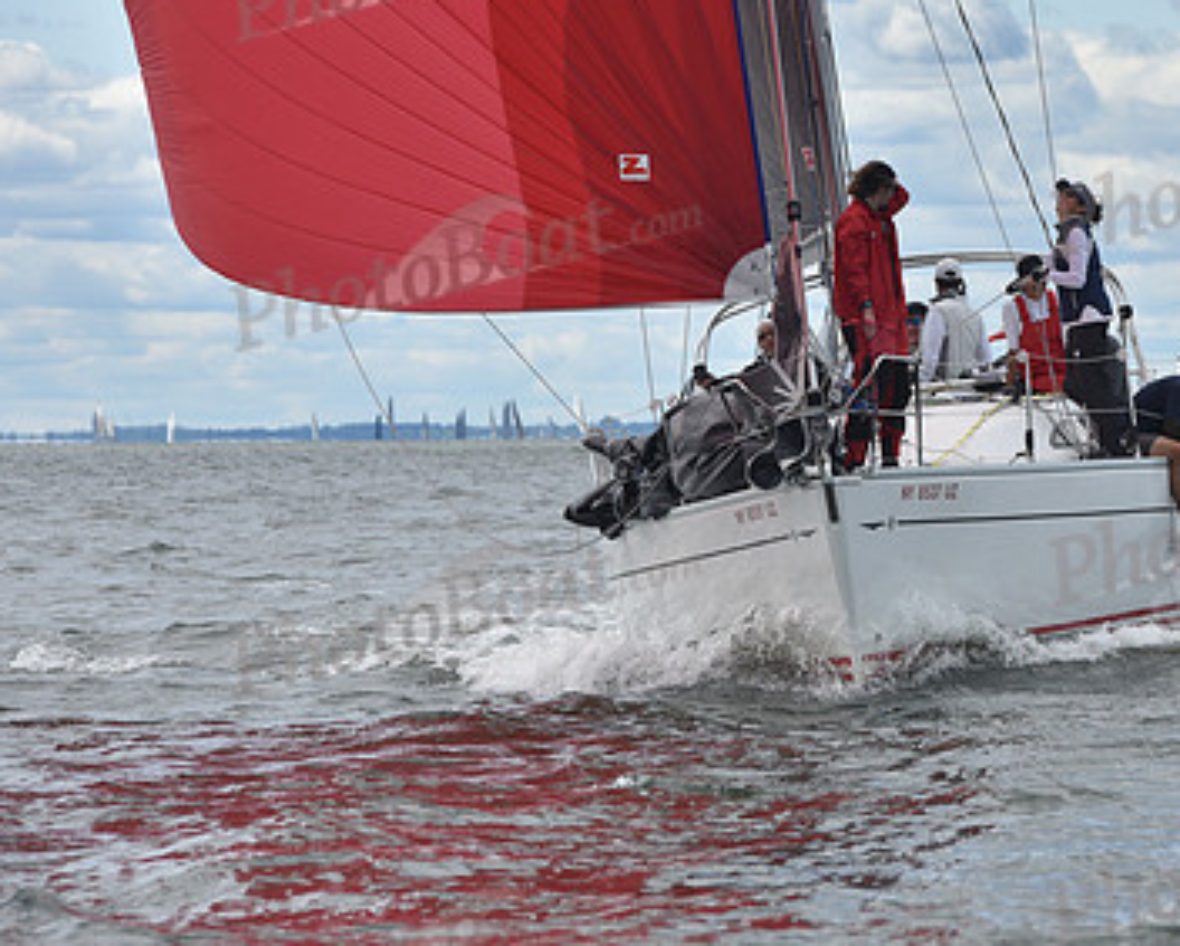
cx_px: 878
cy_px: 391
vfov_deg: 5.0
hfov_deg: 6.3
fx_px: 10797
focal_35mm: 309
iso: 250
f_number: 9
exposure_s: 1/800
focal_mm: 200
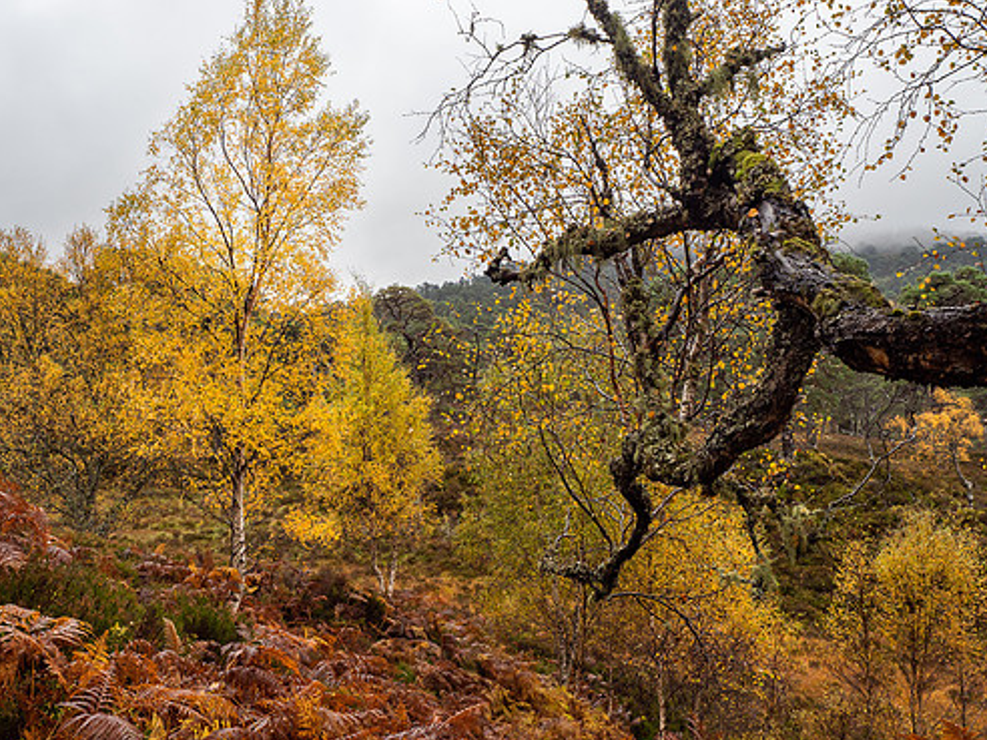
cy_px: 368
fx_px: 941
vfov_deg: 42.9
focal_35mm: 33
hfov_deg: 55.2
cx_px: 443
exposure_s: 1/30
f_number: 7.1
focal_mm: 14
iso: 200
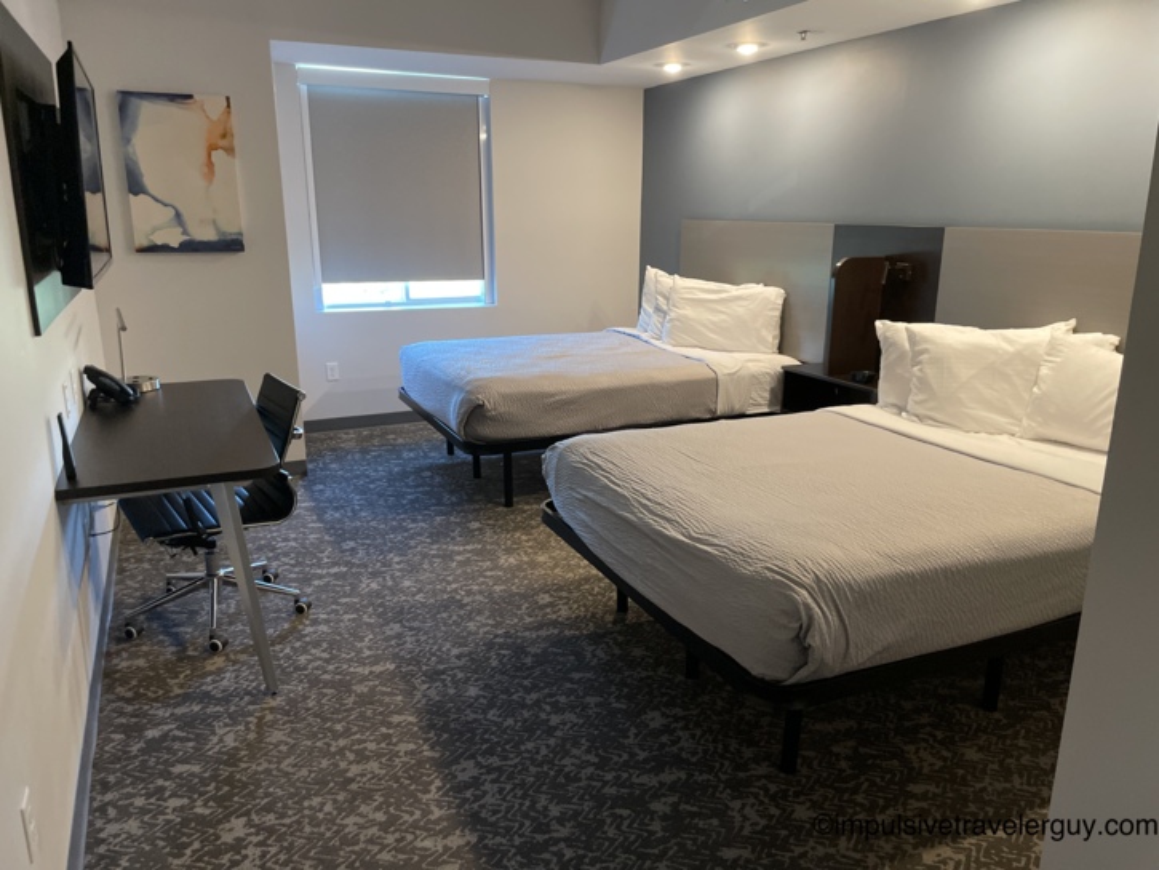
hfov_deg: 67.3
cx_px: 580
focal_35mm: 26
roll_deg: +0.2
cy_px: 435
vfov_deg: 53.1
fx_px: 871
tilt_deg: -15.4
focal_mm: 4.2
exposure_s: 1/60
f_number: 1.6
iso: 250
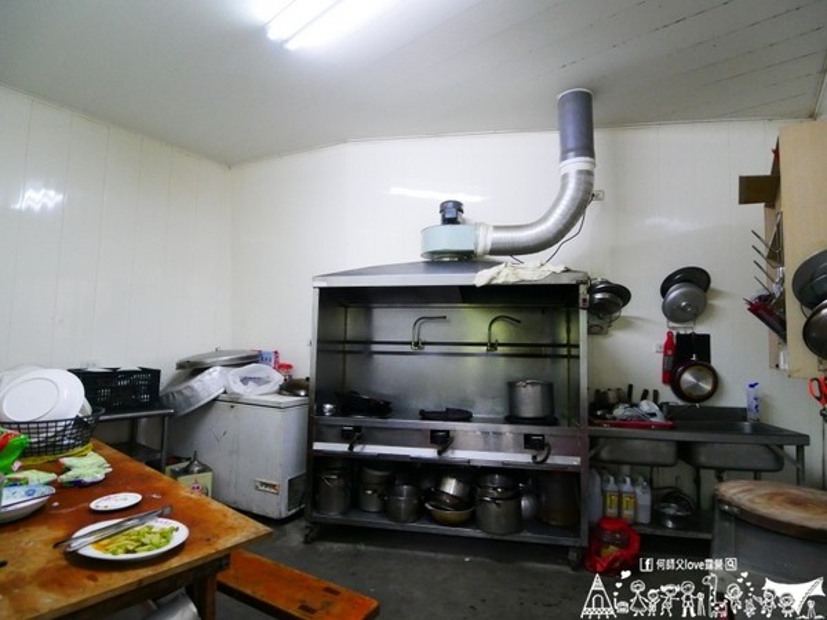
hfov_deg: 87.8
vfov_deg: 71.6
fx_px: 430
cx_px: 414
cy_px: 310
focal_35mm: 18
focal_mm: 9
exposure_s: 1/40
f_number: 4
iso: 3200
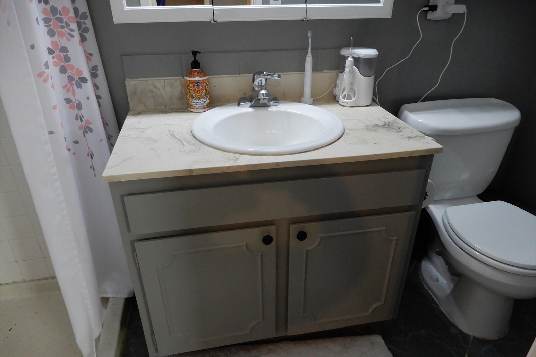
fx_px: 372
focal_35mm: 25
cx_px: 268
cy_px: 194
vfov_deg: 51.2
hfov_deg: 71.5
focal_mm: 4.3
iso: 400
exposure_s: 1/30
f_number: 3.4
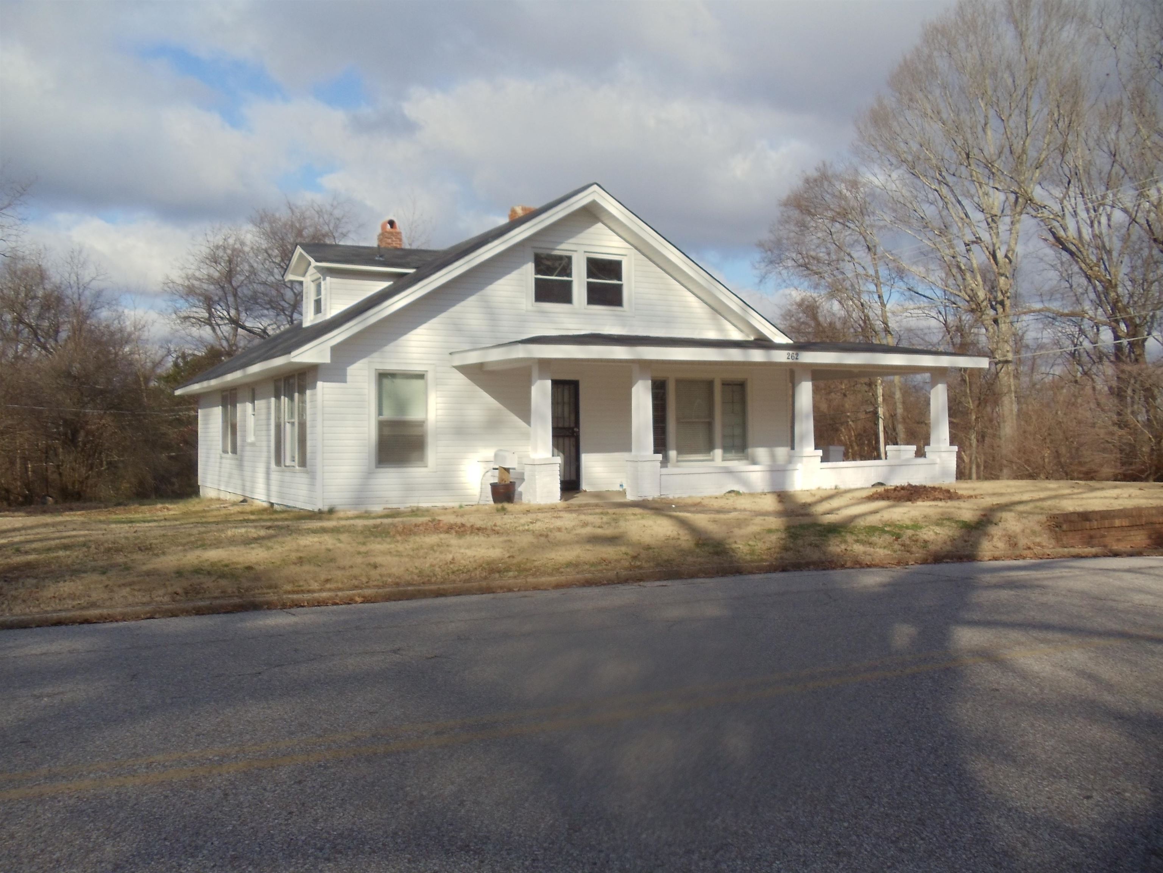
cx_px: 582
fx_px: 1478
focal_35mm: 44
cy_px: 436
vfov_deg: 32.9
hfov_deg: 42.9
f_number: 7.1
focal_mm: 6
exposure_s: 1/250
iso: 80
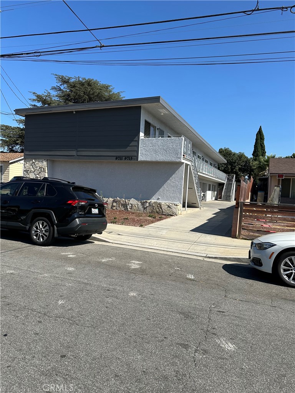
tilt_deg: -1.3
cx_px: 148
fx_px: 273
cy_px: 196
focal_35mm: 24
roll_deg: -2.8
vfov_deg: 71.6
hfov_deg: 56.8
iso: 80
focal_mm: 6.86
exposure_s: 1/4016
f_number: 1.78
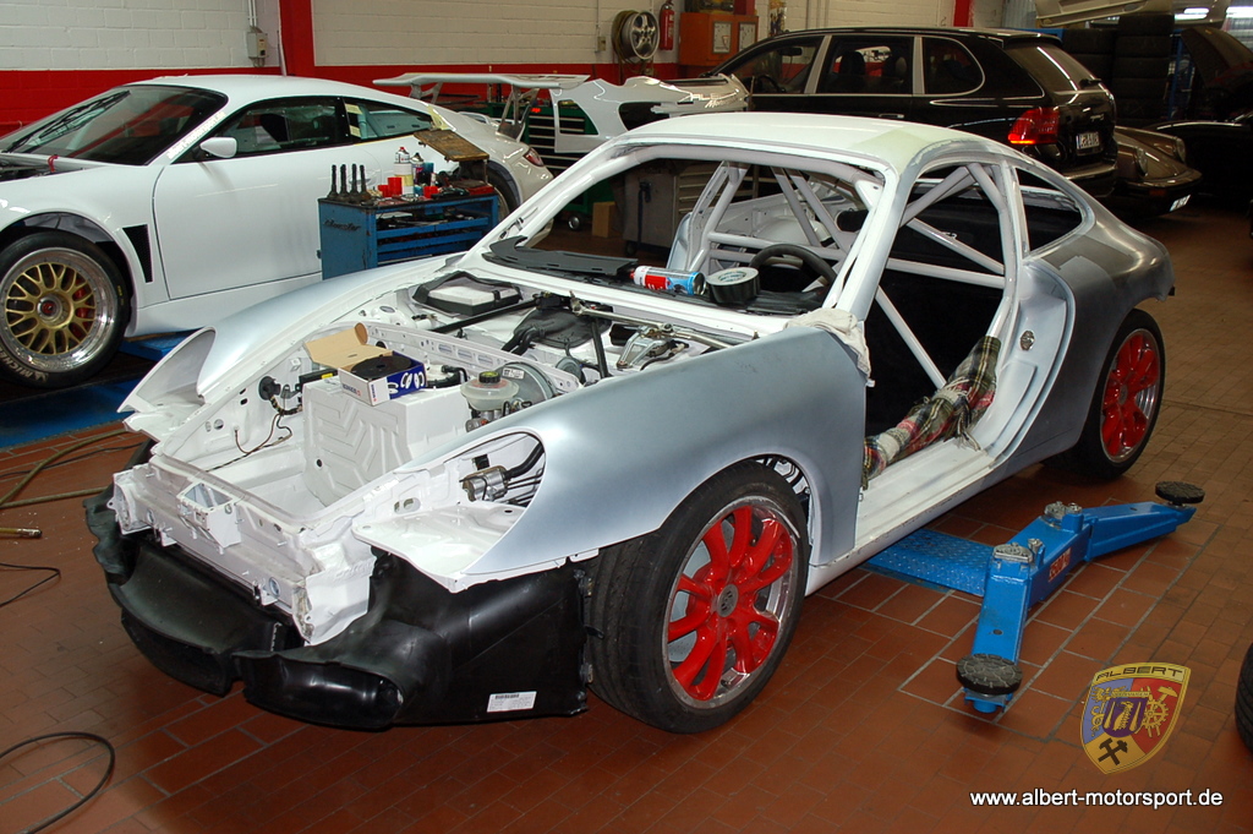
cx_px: 626
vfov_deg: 38.3
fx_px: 1200
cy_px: 417
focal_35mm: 34
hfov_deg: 55.1
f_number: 3.5
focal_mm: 23
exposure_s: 1/60
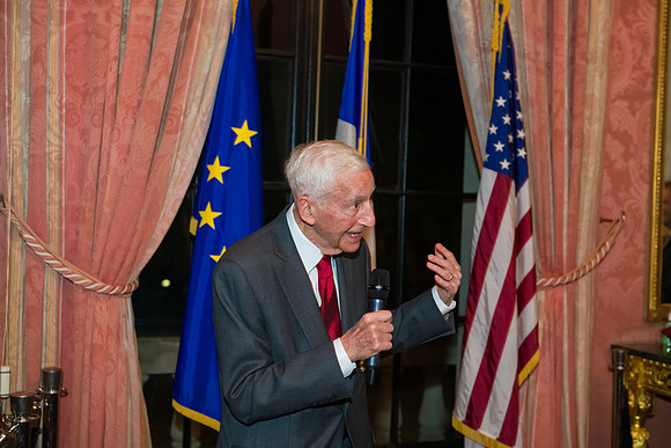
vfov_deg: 24.2
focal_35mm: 56
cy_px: 224
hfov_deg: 35.6
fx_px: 1044
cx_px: 336
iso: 3200
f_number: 4
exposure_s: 1/100
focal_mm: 56
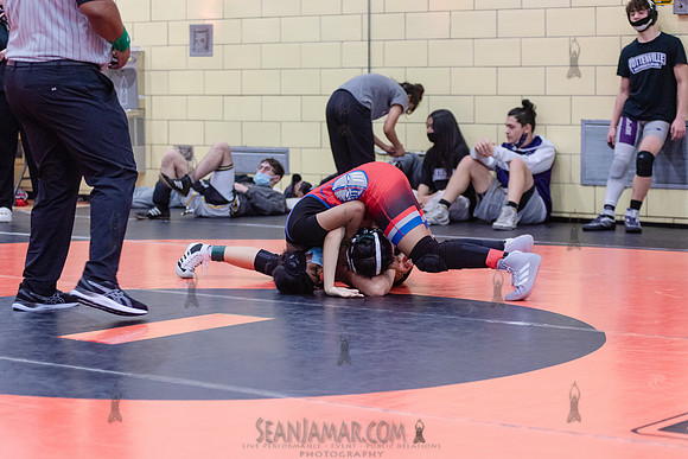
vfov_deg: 14.2
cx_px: 344
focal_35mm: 96
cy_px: 230
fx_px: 1844
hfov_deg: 21.1
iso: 4000
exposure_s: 1/320
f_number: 3.5
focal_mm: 86
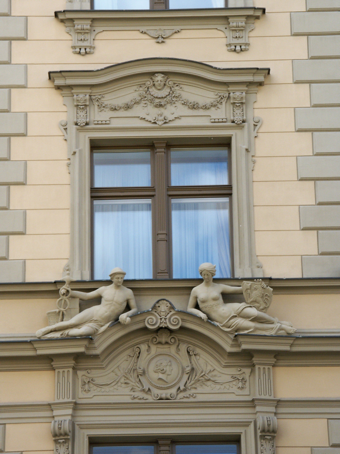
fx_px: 1951
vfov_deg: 13.3
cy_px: 227
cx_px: 170
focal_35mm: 149
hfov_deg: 10.0
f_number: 6.7
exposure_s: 1/180
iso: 100
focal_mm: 37.76
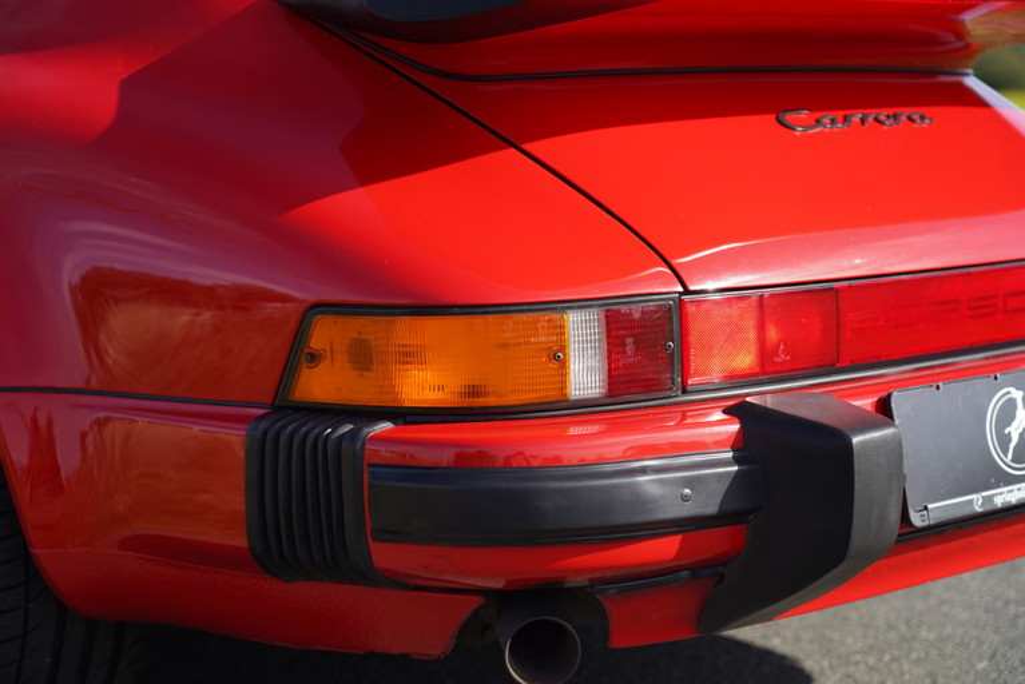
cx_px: 512
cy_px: 342
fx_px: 2079
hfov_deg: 27.7
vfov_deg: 18.7
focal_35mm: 73
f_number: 4.5
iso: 100
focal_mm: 73
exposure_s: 1/500
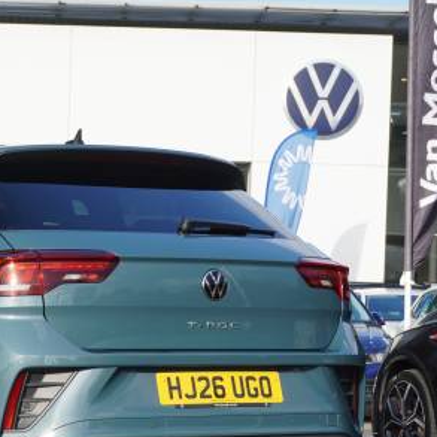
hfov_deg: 15.1
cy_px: 291
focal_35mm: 114
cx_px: 19
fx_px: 1627
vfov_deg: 15.3
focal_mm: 41
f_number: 6.3
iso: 100
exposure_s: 1/100
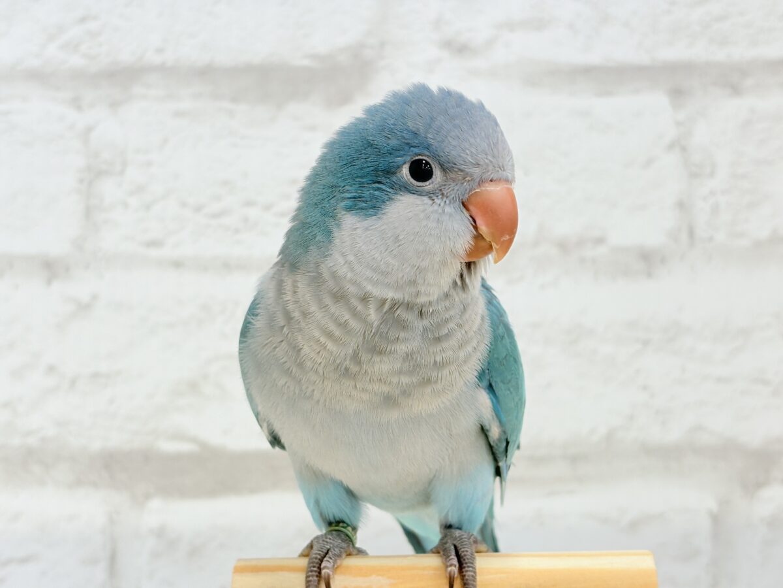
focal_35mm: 52
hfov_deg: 36.8
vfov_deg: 28.0
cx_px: 392
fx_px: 1176
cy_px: 294
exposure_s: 1/50
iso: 32
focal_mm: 5.96
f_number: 1.6
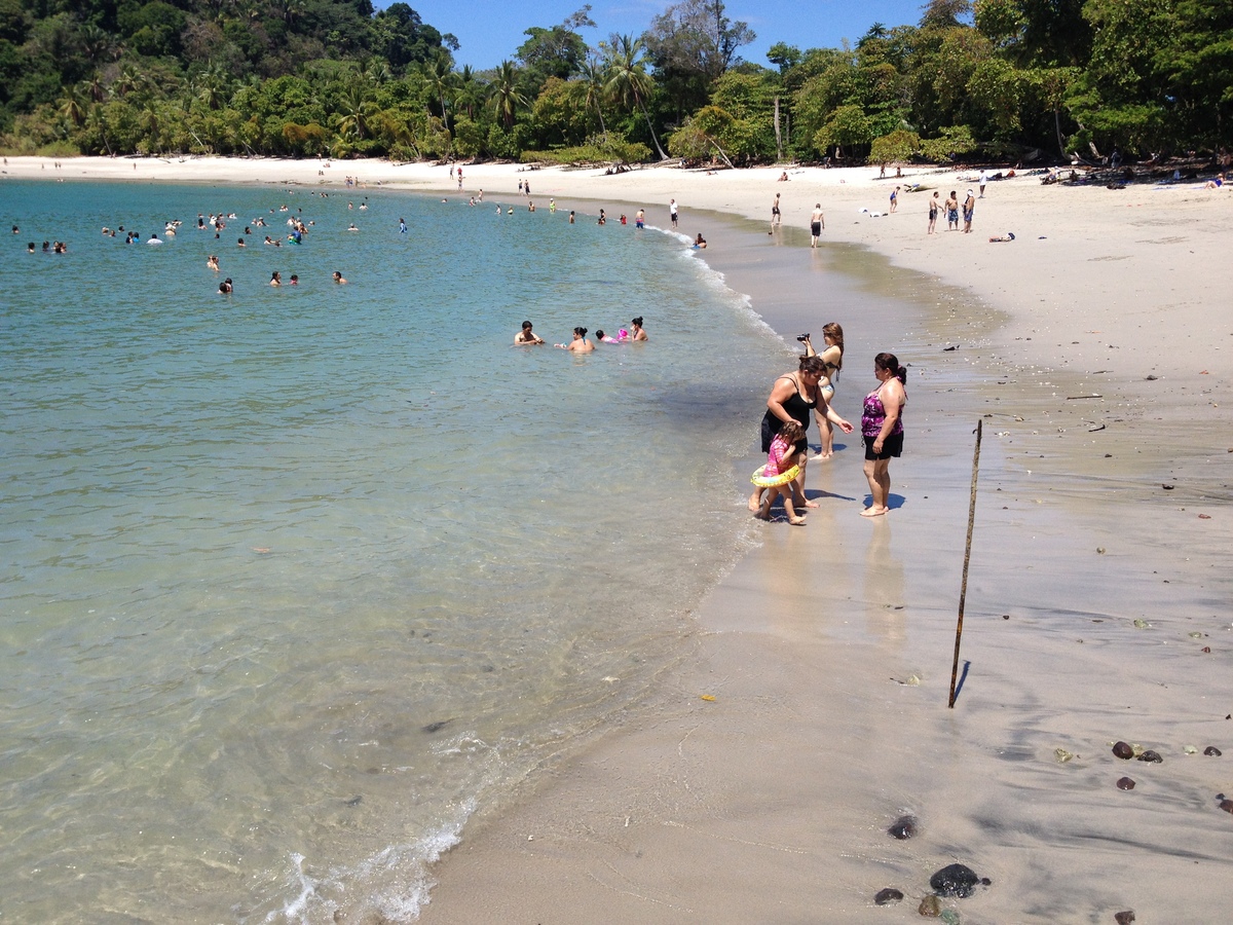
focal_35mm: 35
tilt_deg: -16.7
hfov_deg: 52.6
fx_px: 1247
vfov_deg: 40.7
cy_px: 462
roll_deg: -0.3
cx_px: 616
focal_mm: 4.28
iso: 50
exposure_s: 1/2208
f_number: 2.4
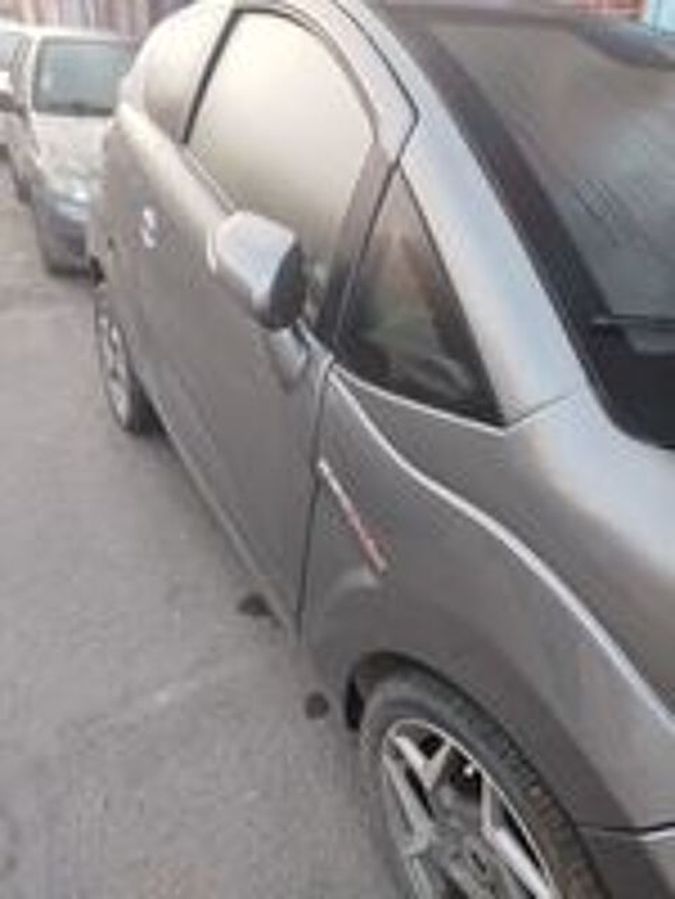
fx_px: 624
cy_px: 450
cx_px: 338
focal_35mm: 24
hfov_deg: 56.8
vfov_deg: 71.6
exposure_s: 1/100
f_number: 1.7
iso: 80
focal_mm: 5.31
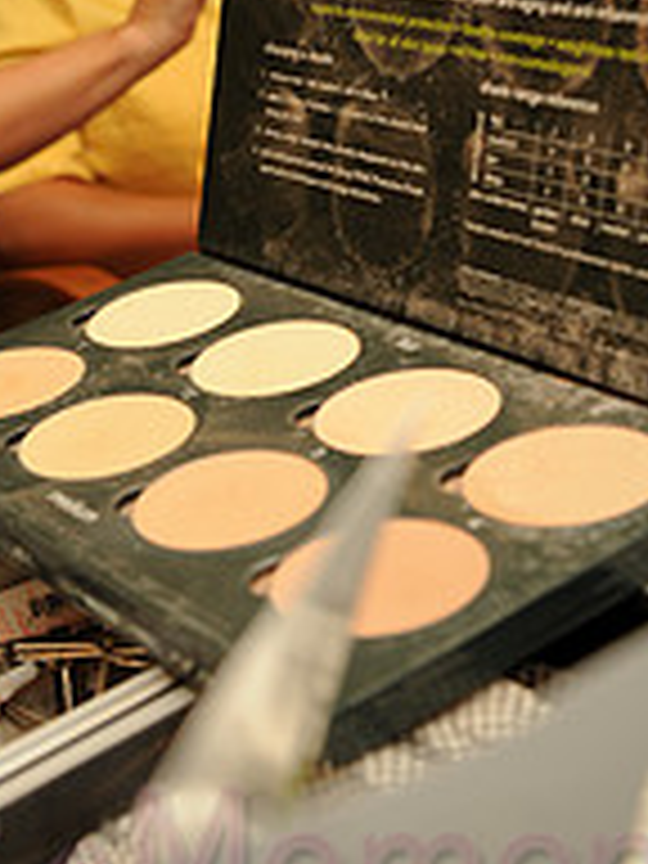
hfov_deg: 18.0
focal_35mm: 81
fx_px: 2022
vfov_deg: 23.7
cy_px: 153
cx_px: 101
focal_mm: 36
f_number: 4.5
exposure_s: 1/160
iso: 500
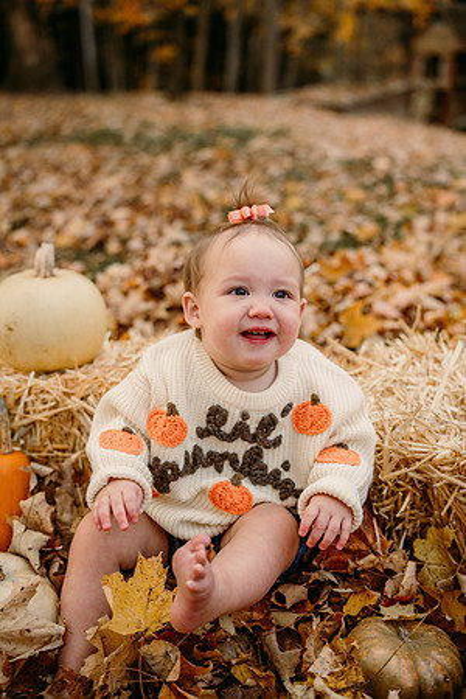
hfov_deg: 37.9
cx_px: 233
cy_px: 350
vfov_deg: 54.4
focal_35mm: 35
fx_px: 680
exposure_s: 1/500
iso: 250
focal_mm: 35
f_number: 2.2
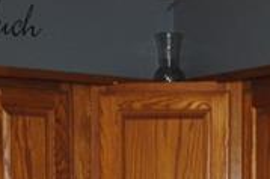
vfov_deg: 8.0
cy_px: 461
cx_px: 234
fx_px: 1161
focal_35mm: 155
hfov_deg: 13.2
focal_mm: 18
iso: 200
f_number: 3.5
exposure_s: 1/60
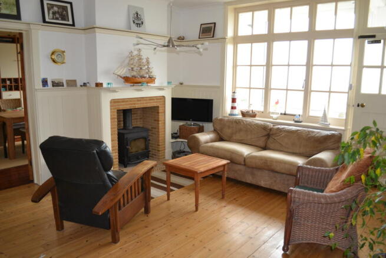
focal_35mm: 27
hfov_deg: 67.4
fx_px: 290
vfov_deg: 48.0
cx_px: 193
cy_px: 129
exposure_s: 1/60
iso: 1000
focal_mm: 18
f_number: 3.5
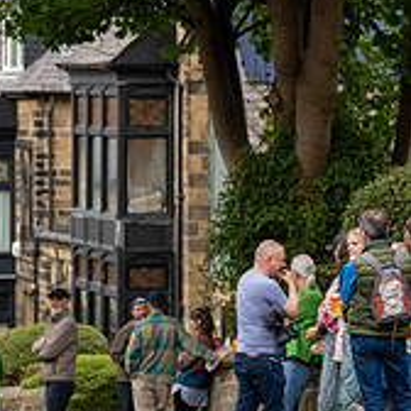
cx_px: -169
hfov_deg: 7.1
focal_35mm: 242
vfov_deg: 7.2
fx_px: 3251
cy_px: 104
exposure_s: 1/800
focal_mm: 70
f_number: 3.5
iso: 400
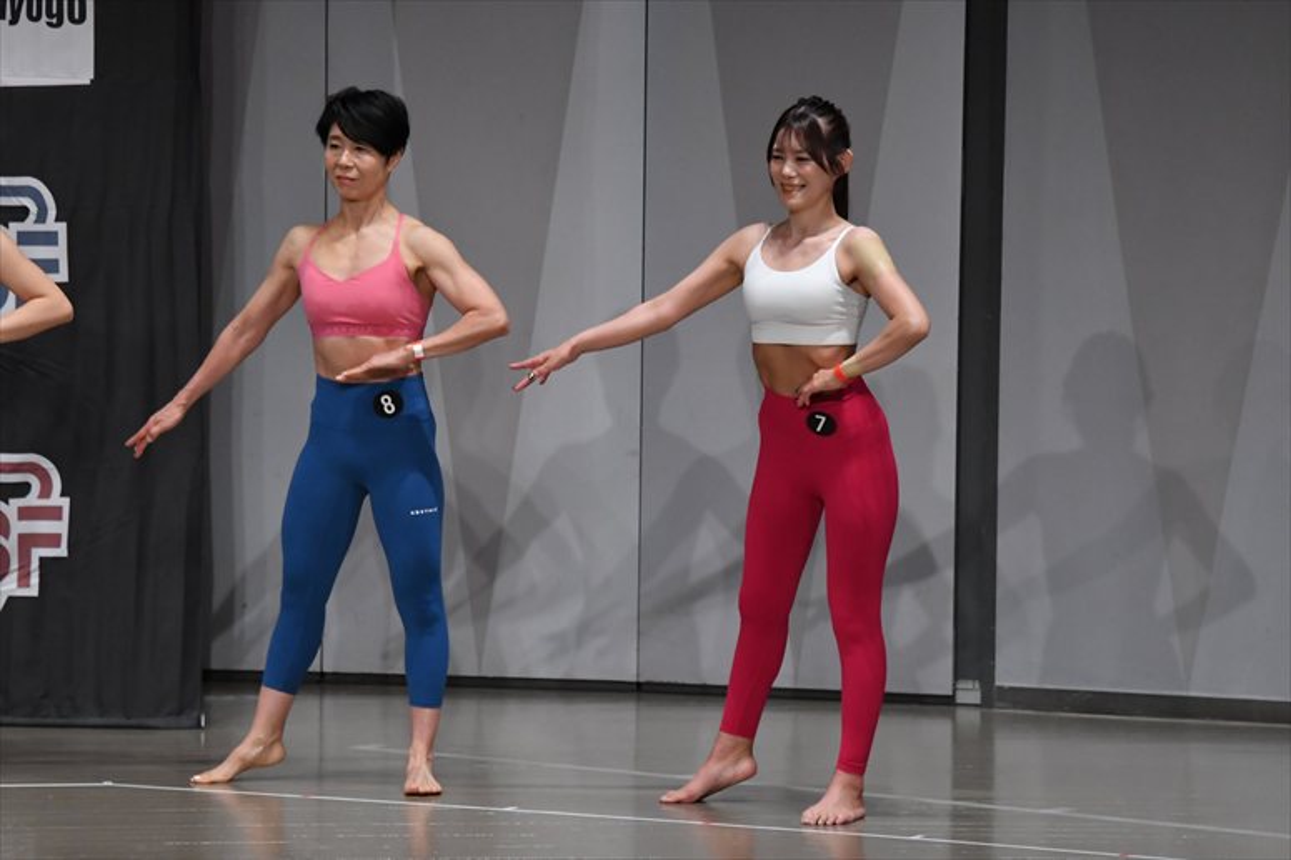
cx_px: 646
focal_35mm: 225
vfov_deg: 6.1
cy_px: 430
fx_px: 8065
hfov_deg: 9.2
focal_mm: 150
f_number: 5.6
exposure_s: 1/400
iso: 3200
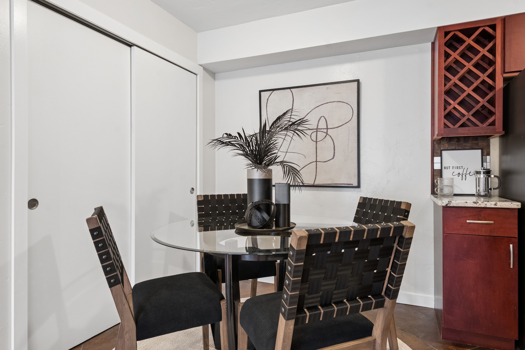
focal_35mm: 21
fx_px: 306
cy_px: 175
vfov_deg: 59.6
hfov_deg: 81.2
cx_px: 262
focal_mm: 21
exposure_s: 1/10
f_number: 8
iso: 640
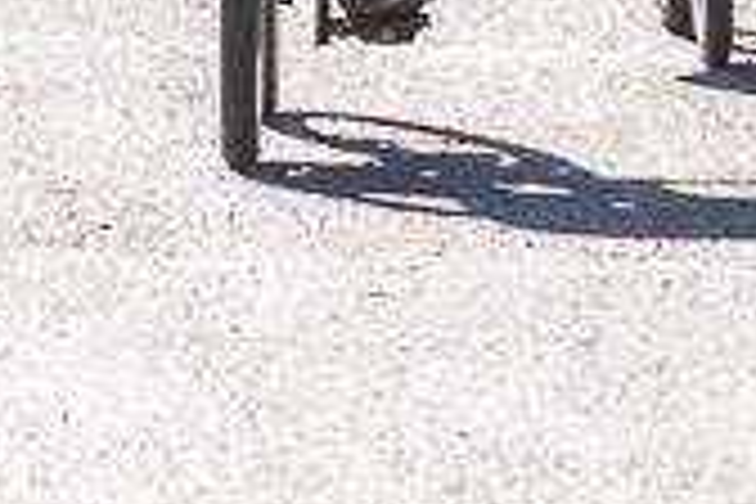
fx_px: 38406
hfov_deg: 1.1
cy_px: -1001
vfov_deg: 0.8
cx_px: -387
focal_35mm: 1829
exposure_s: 1/2000
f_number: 7.1
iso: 640
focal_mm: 160
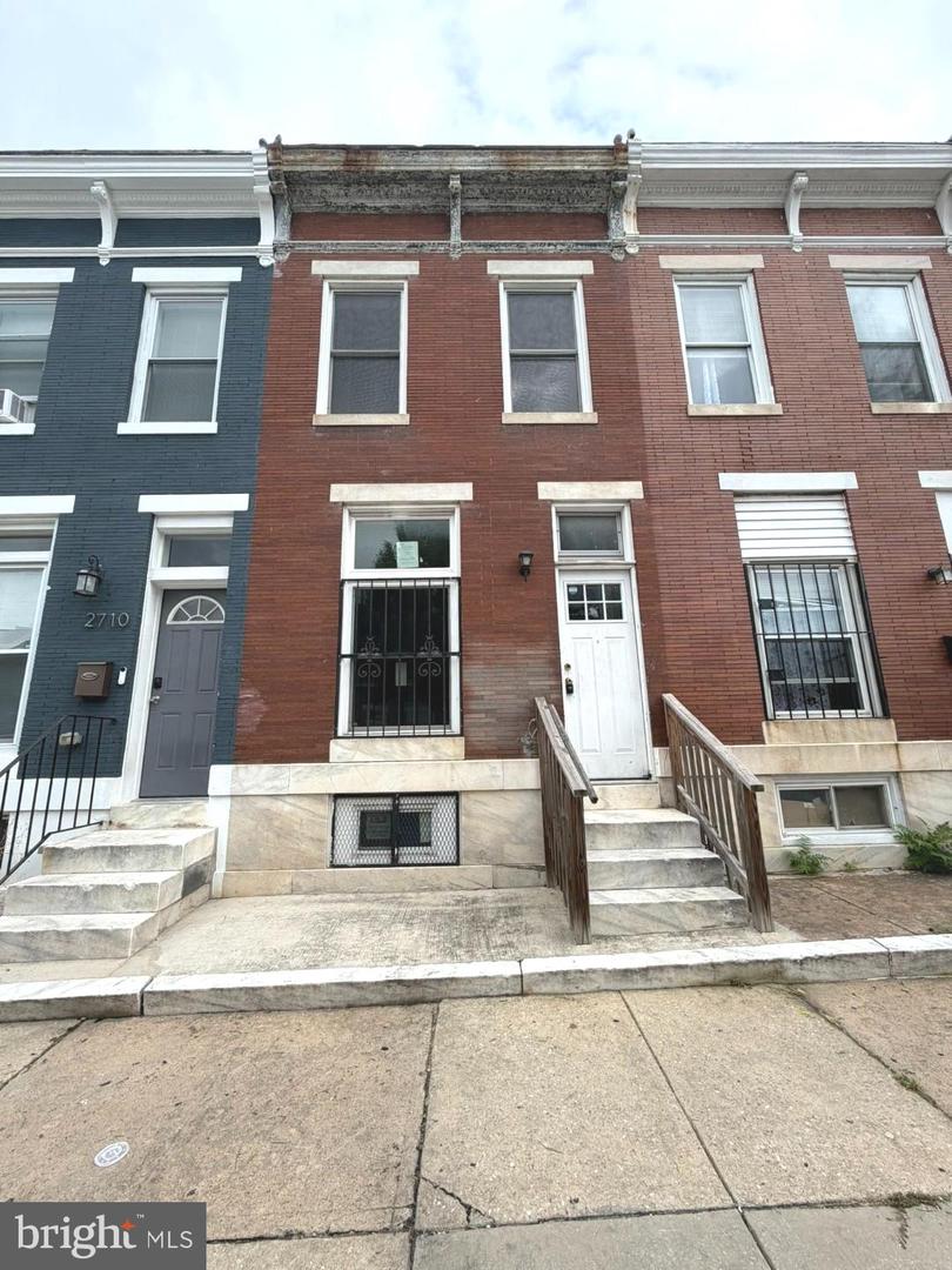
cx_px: 476
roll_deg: +0.5
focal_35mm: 14
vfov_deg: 102.1
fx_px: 513
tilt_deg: +13.1
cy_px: 635
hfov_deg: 85.7
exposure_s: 1/742
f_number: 2.2
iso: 40
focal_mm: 2.22
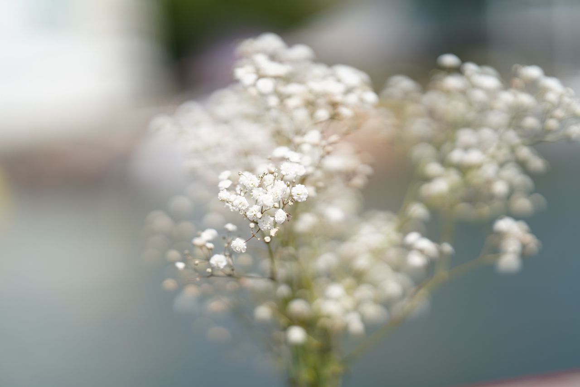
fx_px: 1369
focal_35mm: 85
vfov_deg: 16.1
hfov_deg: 23.9
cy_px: 194
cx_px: 290
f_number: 1.4
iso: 100
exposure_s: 1/8000
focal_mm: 85
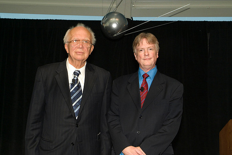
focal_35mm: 53
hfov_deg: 37.5
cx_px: 116
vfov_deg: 25.5
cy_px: 78
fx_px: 342
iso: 800
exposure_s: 1/180
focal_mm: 35
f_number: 13
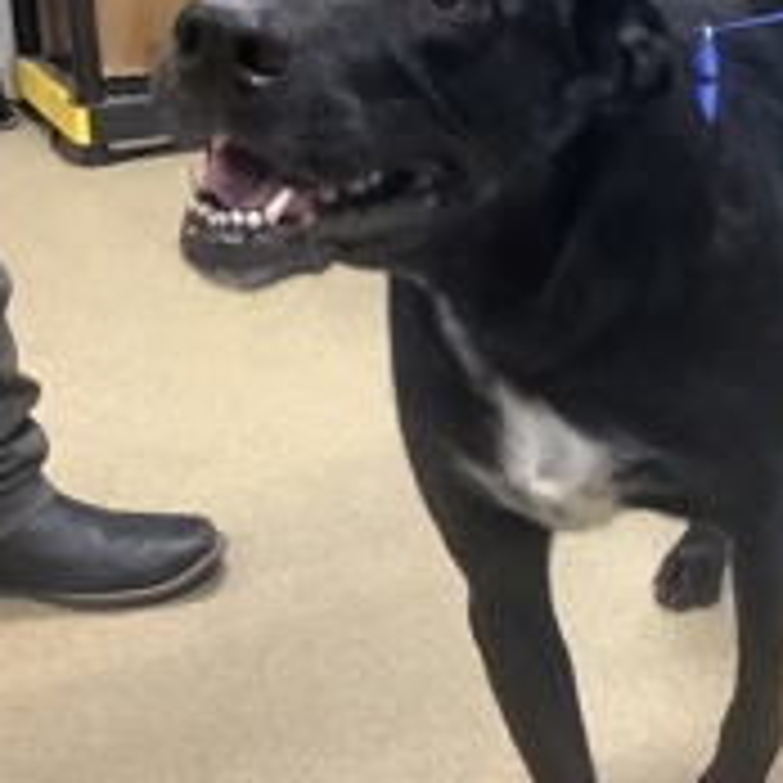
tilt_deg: -21.0
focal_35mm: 66
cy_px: 288
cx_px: 529
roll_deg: +0.6
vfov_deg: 26.0
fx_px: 1689
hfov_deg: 25.9
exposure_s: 1/60
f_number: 2.4
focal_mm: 3.3
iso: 250
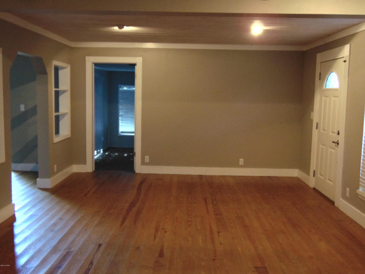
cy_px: 137
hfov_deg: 52.6
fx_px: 369
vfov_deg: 40.7
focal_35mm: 35
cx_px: 182
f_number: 3.2
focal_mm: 6.3
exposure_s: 1/10
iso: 400
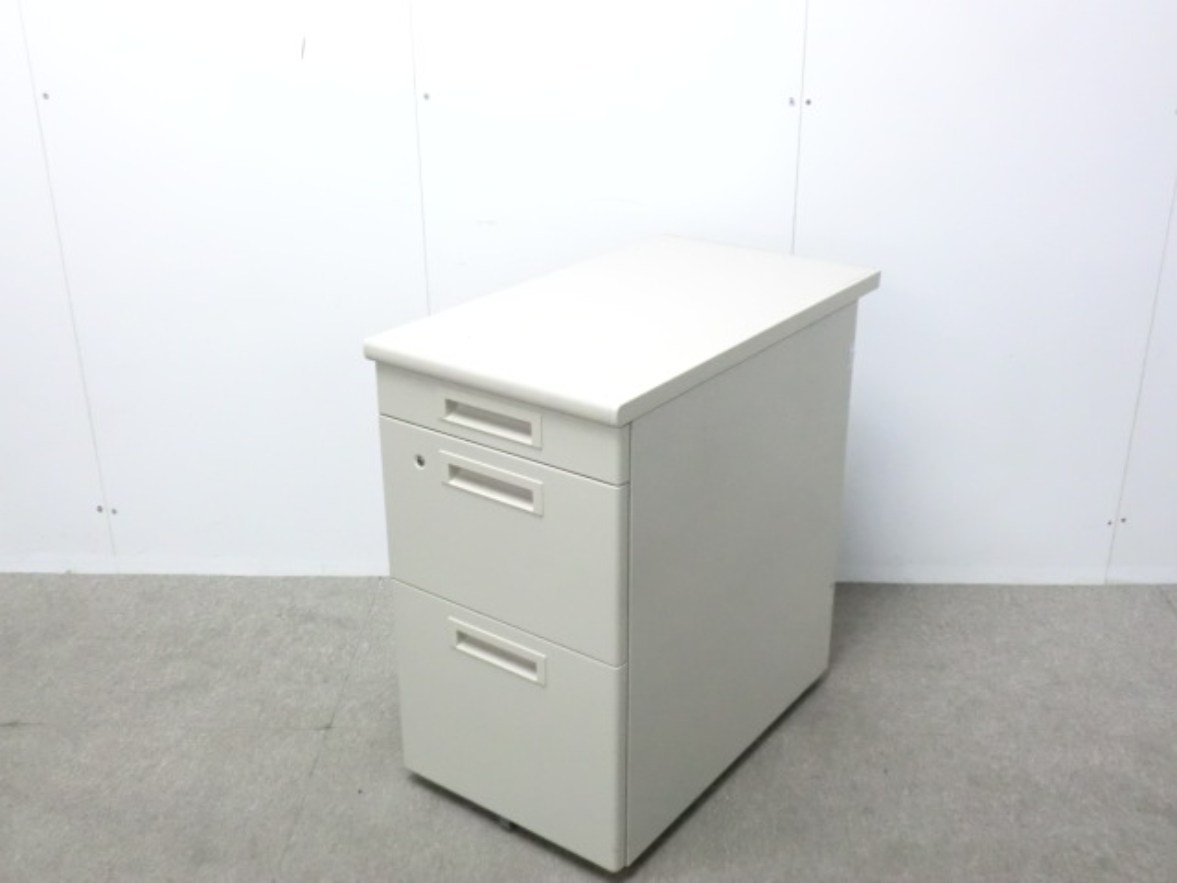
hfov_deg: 49.0
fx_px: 1292
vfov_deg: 37.7
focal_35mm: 38
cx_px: 588
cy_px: 442
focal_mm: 6.9
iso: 800
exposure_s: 1/40
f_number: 3.9
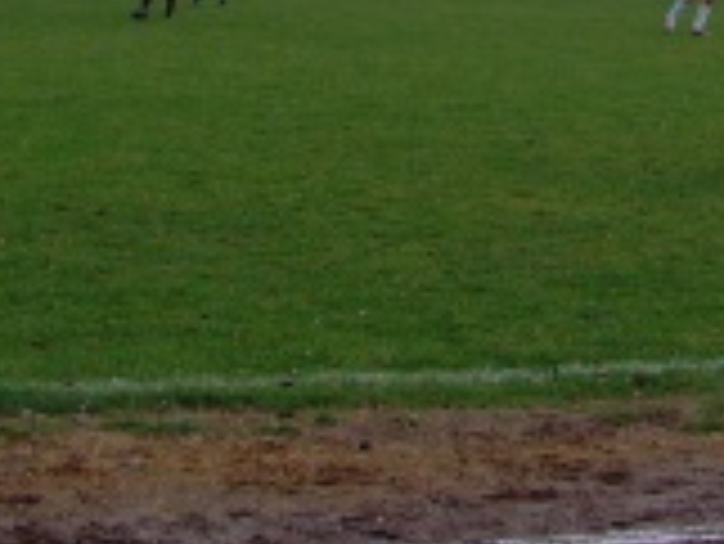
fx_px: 2533
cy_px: -182
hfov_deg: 16.2
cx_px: 558
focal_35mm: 121
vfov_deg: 11.9
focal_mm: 6.6
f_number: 3.5
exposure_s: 1/125
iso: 80
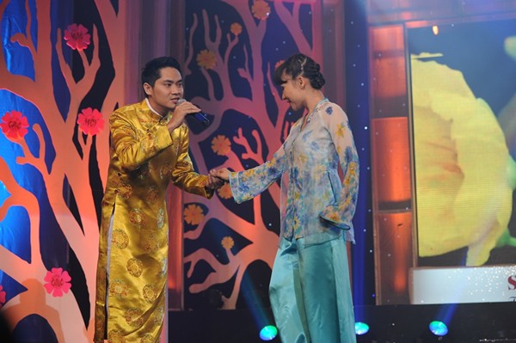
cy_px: 172
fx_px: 1002
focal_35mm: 70
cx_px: 258
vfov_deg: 19.4
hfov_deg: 28.9
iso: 800
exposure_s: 1/200
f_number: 3.5
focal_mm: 70
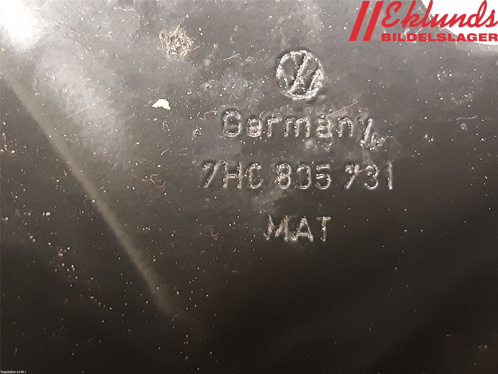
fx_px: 374
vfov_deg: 53.1
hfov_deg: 67.3
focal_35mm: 26
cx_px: 249
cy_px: 187
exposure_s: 1/17
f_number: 1.7
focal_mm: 3.93
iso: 640
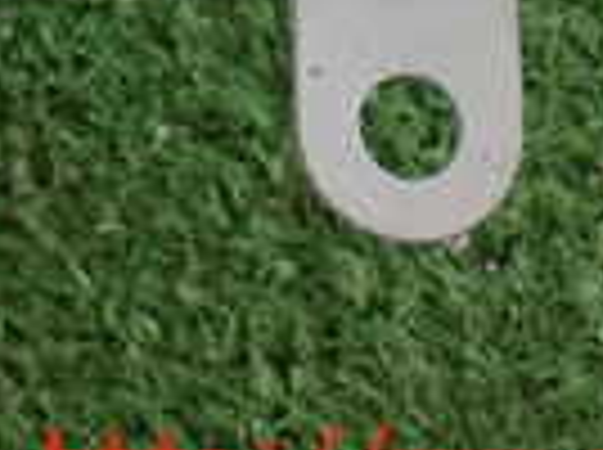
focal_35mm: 211
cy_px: -482
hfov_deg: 9.2
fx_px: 3669
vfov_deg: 6.8
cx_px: -288
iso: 320
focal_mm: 8.4
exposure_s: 1/50
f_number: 3.1
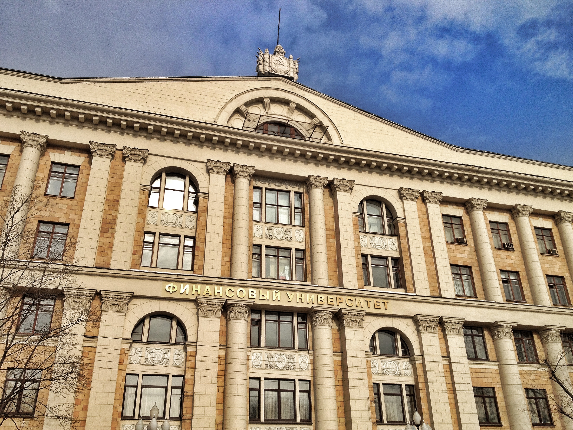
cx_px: 286
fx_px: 579
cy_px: 215
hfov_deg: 52.6
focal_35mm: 35
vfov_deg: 40.7
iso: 64
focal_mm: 4.28
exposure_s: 1/2513
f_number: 2.4
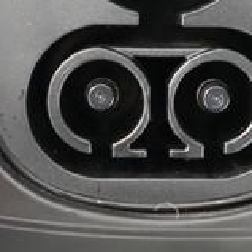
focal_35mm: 96
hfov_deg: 18.1
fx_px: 791
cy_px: -55
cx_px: 163
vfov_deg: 17.2
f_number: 2.8
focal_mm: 28
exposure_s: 1/50
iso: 12800
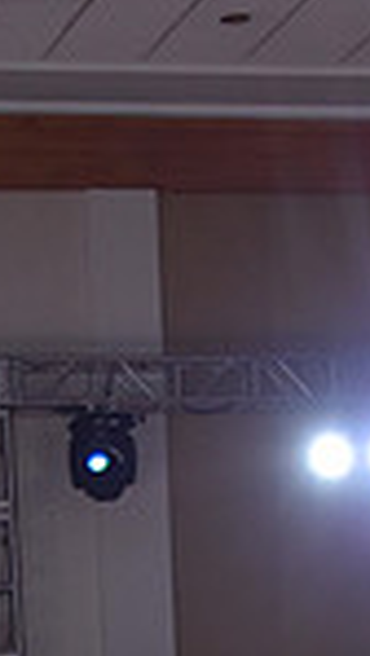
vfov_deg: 11.1
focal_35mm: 188
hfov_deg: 6.5
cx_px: 15
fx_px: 3273
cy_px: 951
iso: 2000
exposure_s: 1/250
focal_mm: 46
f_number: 5.6
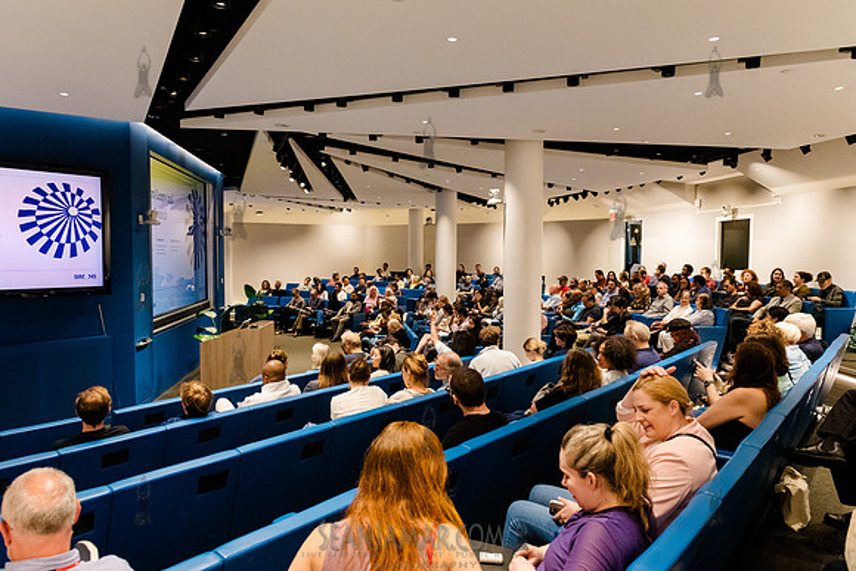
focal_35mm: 25
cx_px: 428
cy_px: 286
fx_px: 594
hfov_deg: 71.6
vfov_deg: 51.4
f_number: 4.5
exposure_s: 1/250
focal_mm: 24
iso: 6400
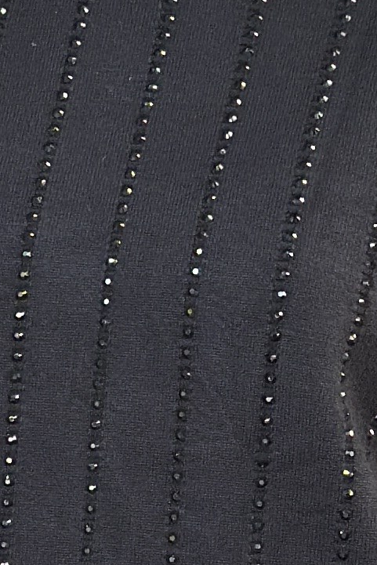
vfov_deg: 7.4
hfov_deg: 4.9
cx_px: 207
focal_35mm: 279
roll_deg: -1.5
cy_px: 473
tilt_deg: -1.1
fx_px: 4380
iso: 100
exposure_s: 1/139
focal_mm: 6.86
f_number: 1.78
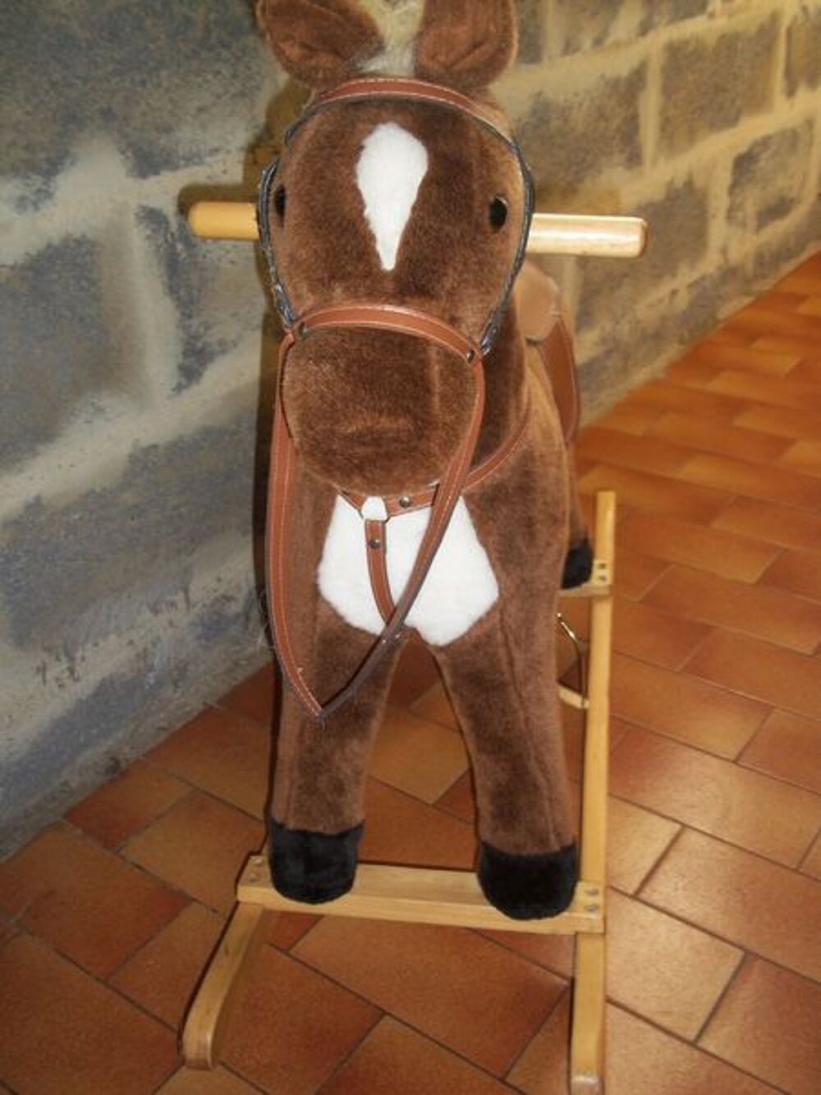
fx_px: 1138
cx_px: 410
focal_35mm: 36
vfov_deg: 51.4
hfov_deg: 39.7
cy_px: 548
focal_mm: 6.5
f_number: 3.1
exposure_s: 1/30
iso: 80
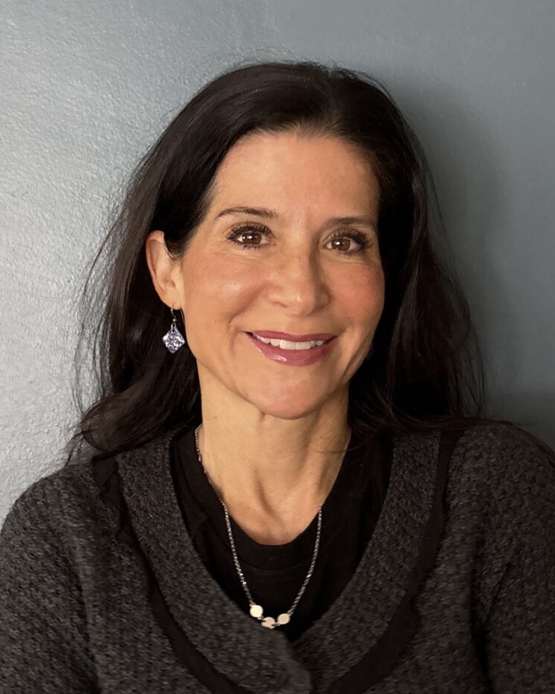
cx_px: 274
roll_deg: +1.4
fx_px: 575
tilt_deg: +1.7
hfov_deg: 51.5
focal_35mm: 28
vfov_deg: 62.2
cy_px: 348
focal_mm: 5.96
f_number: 1.6
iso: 320
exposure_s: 1/60
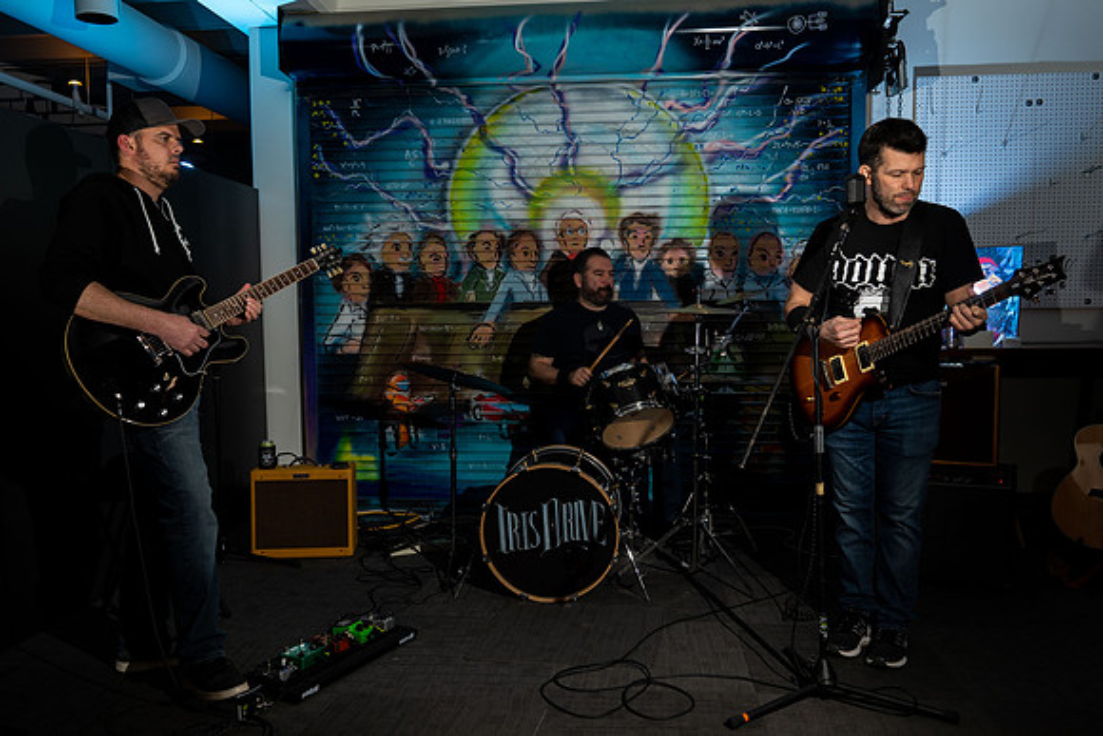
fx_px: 913
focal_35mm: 30
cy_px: 388
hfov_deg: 62.2
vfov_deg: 43.9
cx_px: 541
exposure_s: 1/250
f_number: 5
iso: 100
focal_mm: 24
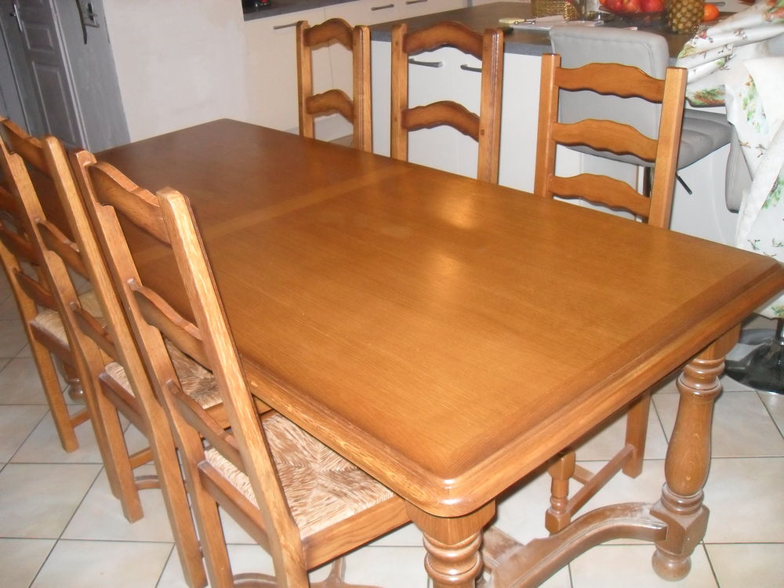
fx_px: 793
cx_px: 392
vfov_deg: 40.7
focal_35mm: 35
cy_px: 294
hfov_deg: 52.6
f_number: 2.8
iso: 400
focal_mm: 6.2
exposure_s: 1/45
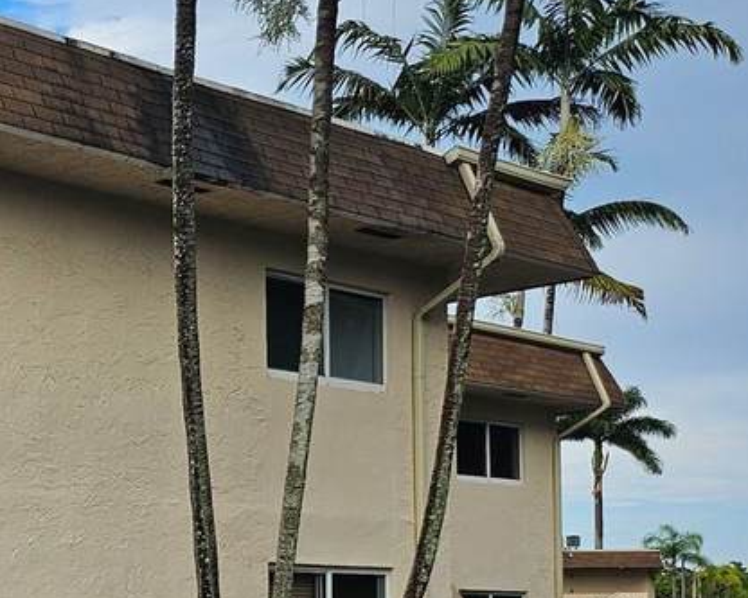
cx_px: -203
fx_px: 1594
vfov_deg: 20.7
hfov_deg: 23.6
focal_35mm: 72
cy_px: 564
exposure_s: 1/1567
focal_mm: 5
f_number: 1.8
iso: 50
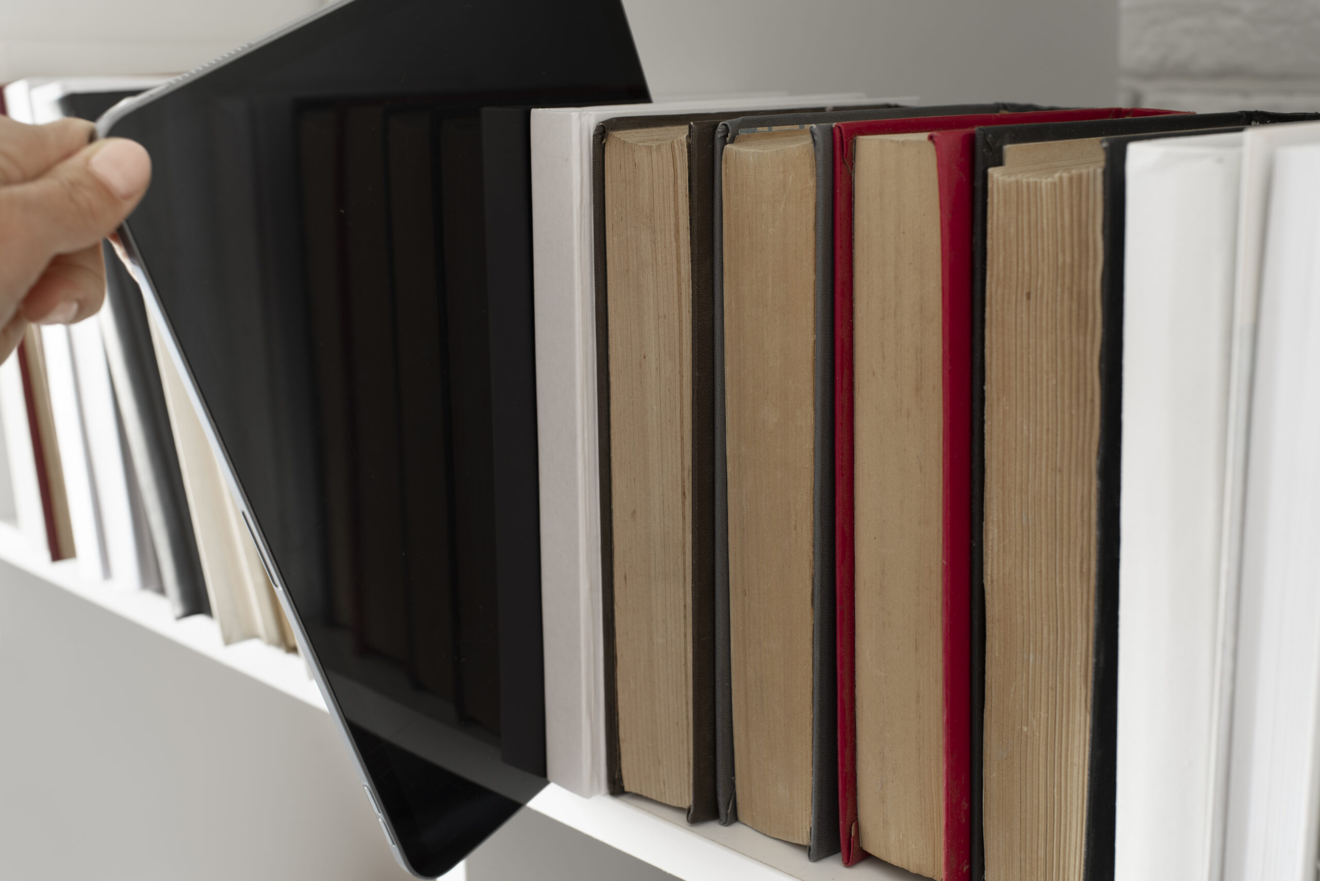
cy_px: 440
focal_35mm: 50
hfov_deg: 39.6
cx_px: 660
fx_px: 1834
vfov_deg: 27.0
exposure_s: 1/2
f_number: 3.5
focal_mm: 50
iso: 100
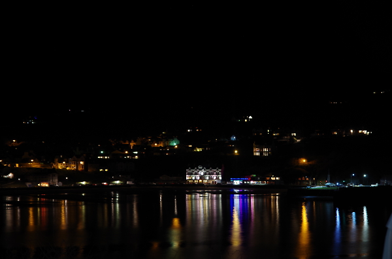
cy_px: 130
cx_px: 196
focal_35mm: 105
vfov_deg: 13.0
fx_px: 1141
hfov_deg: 19.5
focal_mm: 70
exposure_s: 2.5
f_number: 5.6
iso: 200
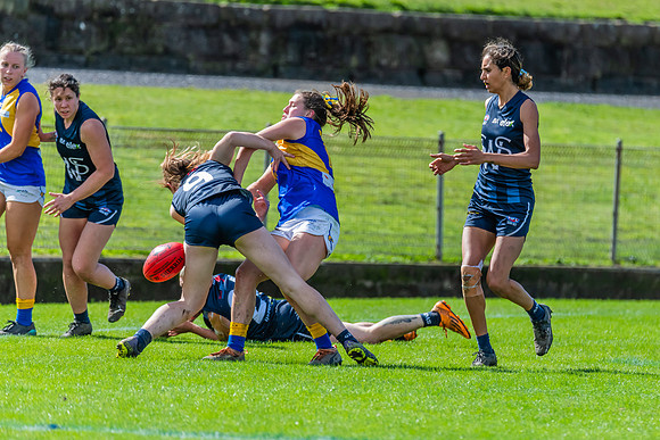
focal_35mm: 507
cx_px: 393
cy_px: 186
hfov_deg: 4.1
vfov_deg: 2.7
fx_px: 9298
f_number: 6
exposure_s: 1/1600
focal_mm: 420
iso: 800
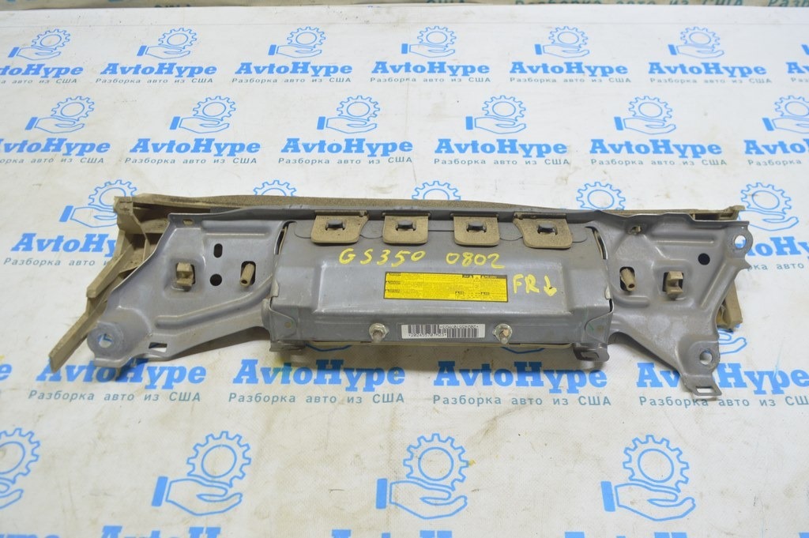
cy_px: 269
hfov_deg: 62.0
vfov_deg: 43.5
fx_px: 674
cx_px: 404
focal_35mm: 30
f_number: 5.6
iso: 400
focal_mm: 20
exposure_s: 1/15
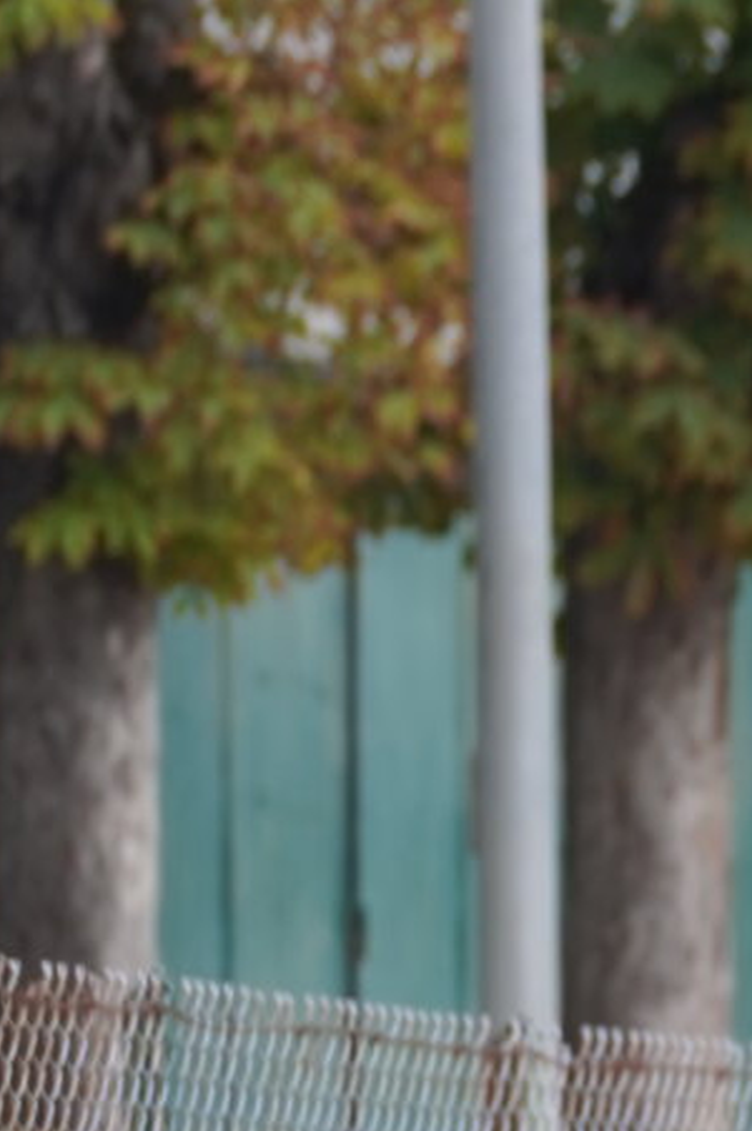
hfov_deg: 1.3
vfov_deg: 2.0
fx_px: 31913
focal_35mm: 1017
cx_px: 1871
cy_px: 1061
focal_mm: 179
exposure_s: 1/200
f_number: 5.6
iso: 250
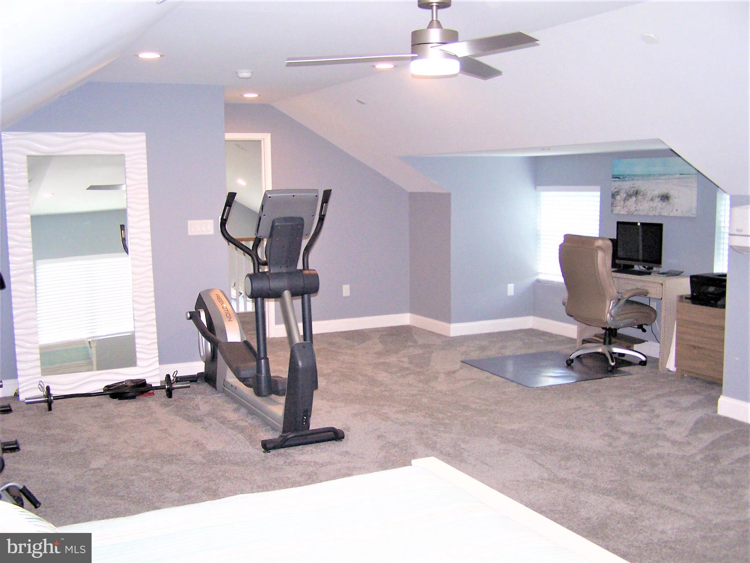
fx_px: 823
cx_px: 375
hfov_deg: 49.0
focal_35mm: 38
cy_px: 282
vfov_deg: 37.7
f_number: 2.8
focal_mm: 6.3
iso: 140
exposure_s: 1/60
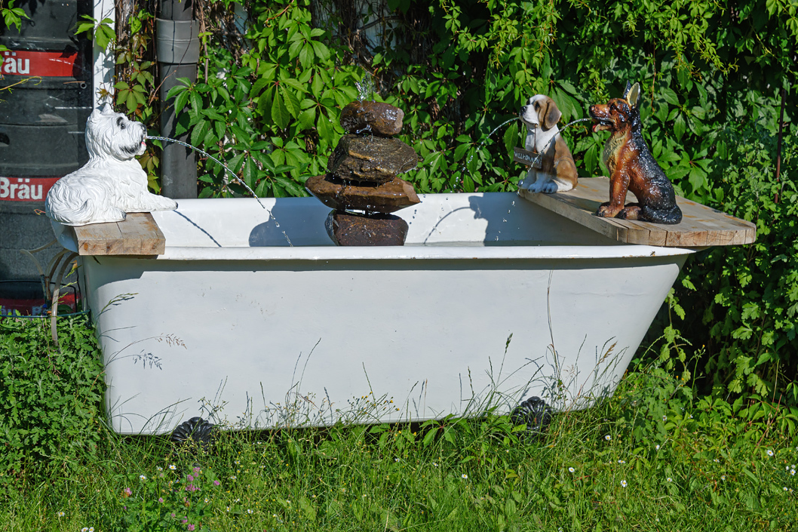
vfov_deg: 22.8
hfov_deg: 33.6
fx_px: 1320
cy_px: 272
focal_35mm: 60
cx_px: 402
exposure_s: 1/3200
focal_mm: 35
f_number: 5.6
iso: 200
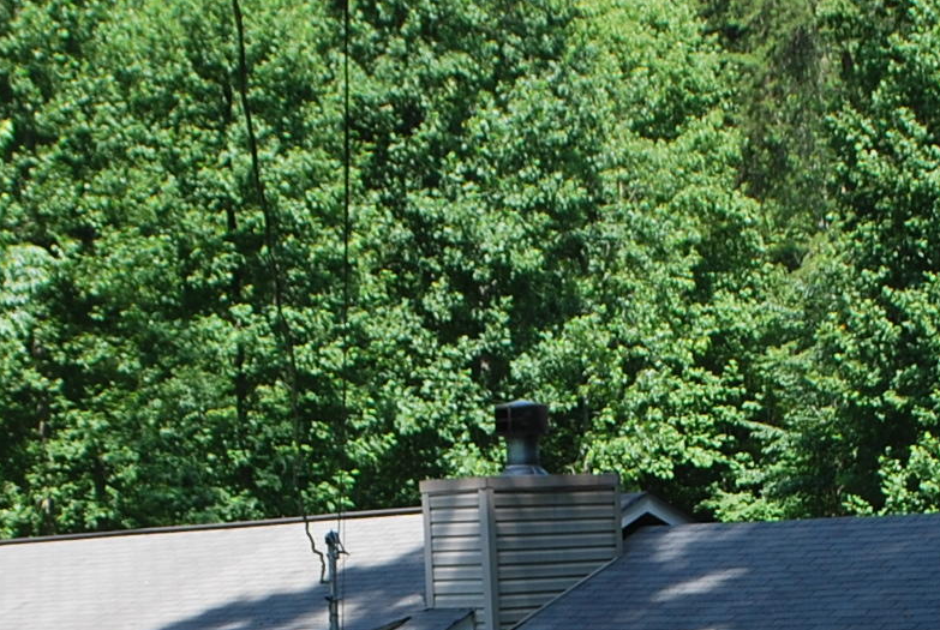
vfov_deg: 12.2
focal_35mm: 111
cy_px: 720
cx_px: 390
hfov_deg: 18.4
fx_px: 2903
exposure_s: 1/160
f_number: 6.3
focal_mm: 20
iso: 100
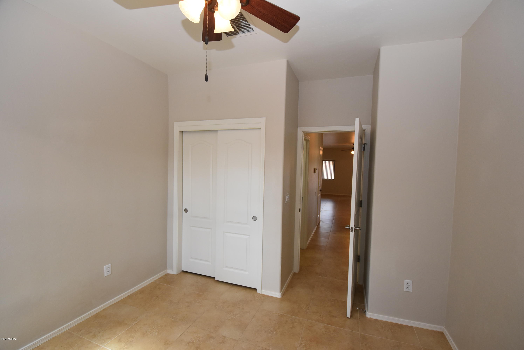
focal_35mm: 15
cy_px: 175
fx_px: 218
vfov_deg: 77.4
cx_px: 262
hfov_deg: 100.3
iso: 800
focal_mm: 10
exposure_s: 1/100
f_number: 5
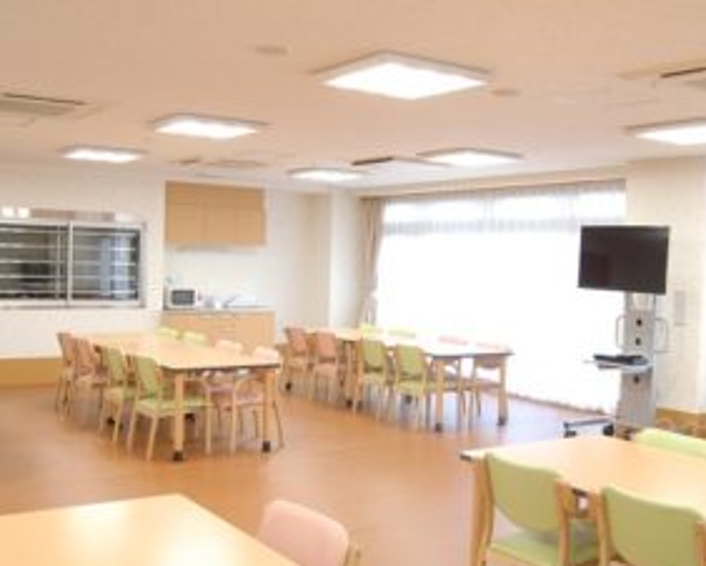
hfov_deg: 45.7
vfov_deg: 37.4
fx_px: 836
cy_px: 296
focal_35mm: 40
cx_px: 376
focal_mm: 20
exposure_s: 1/50
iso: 400
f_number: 5
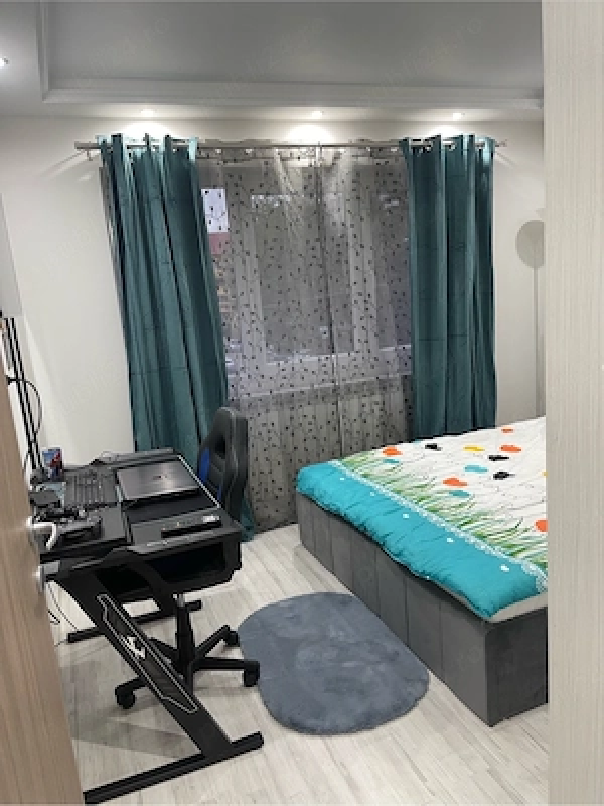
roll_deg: +5.0
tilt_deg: -10.8
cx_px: 302
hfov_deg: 54.9
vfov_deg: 69.4
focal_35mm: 25
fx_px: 582
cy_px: 403
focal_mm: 5.1
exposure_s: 1/50
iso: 125
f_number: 1.6
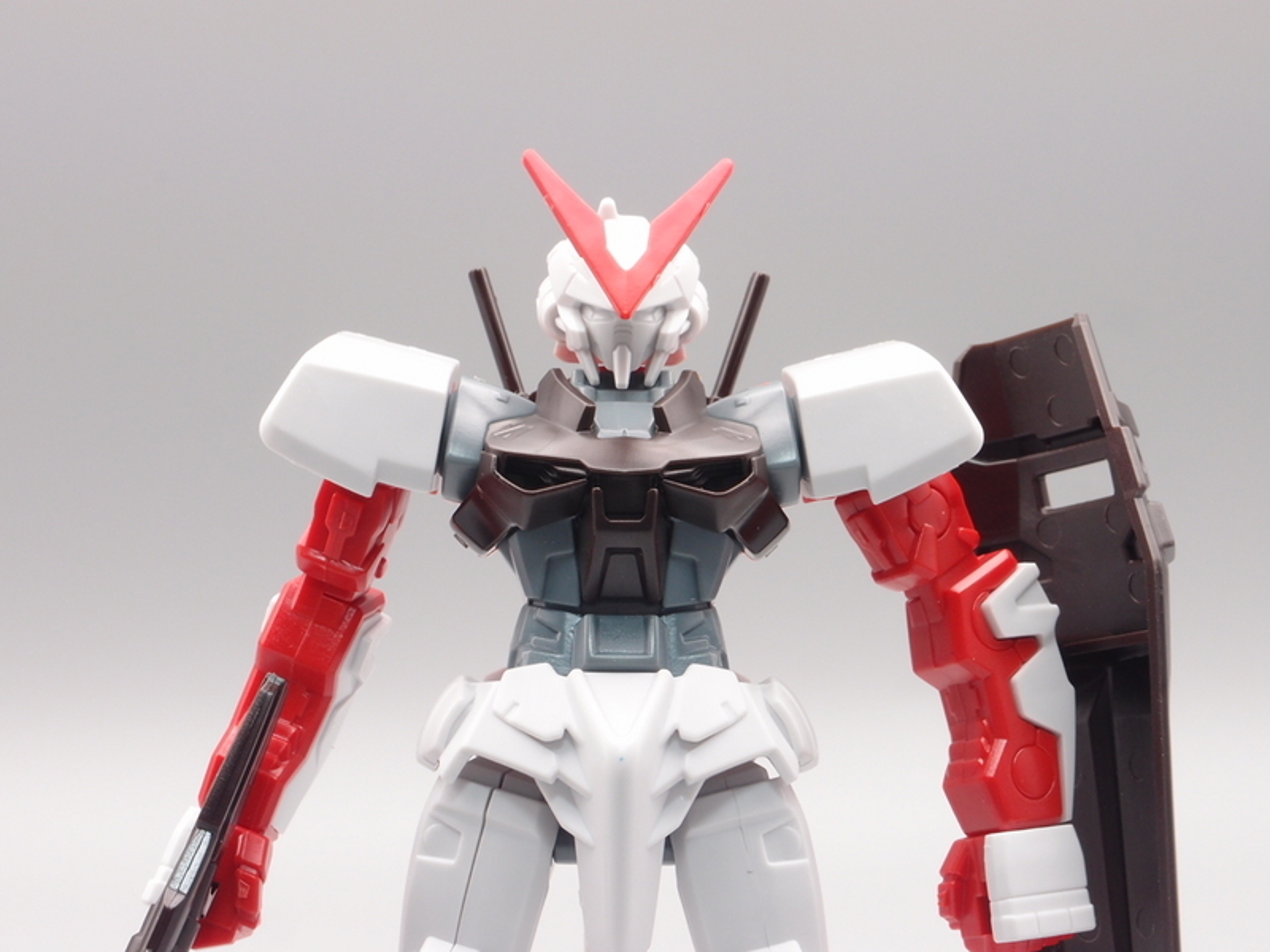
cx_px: 635
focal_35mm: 84
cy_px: 476
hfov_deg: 23.3
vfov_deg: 17.6
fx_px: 3082
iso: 100
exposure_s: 1/5
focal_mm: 18.15
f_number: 8
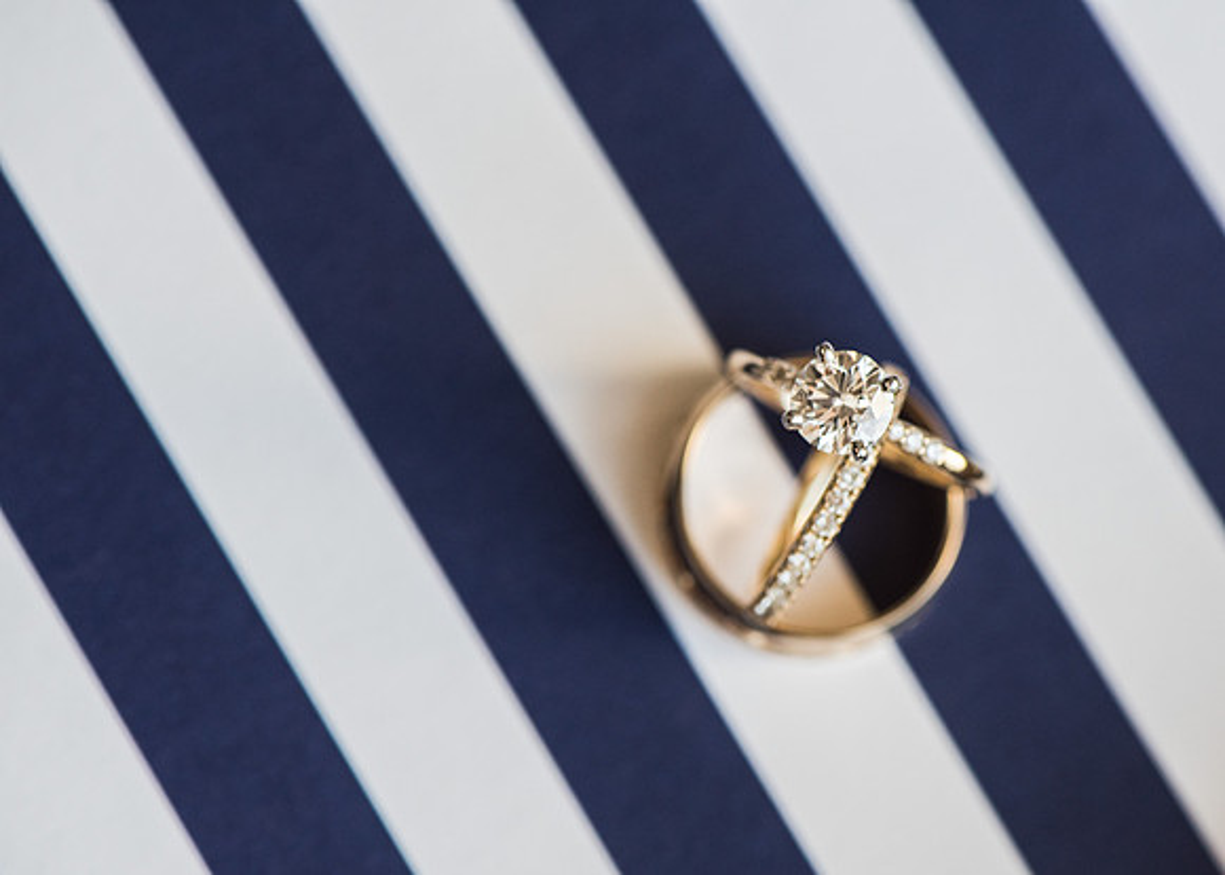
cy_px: 501
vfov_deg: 11.4
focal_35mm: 126
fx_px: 4379
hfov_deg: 15.9
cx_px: 716
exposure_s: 1/100
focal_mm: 105
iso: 640
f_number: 3.3
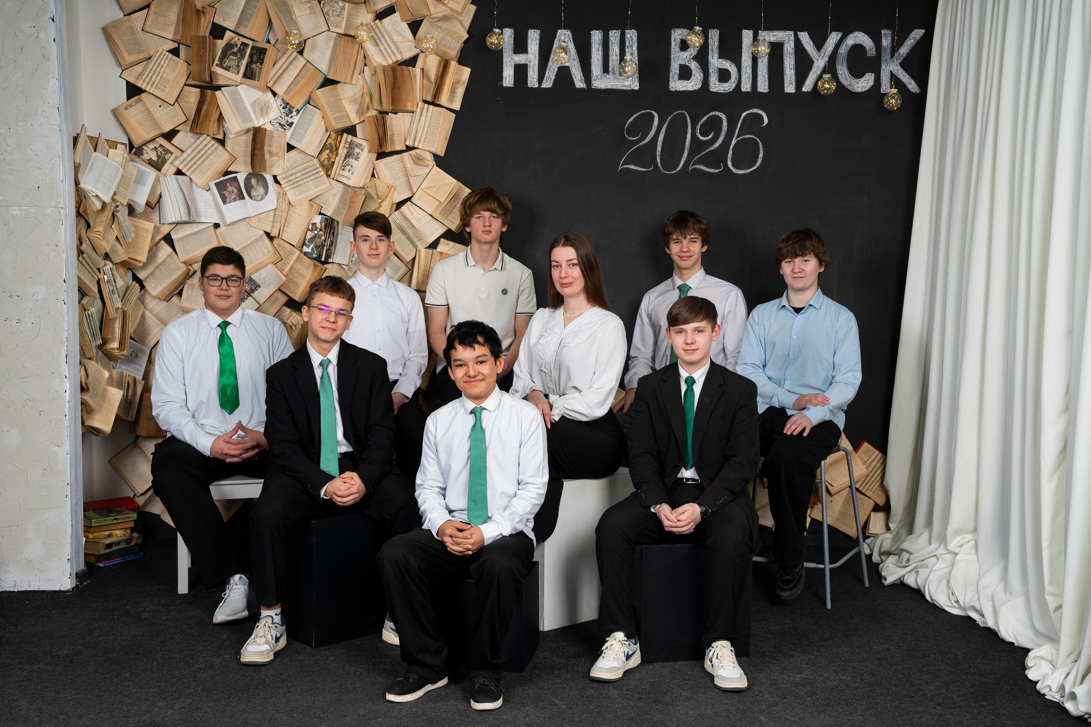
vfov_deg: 31.4
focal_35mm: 43
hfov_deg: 45.7
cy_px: 375
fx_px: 1294
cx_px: 545
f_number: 7.1
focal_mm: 41.2
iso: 320
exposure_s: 1/160
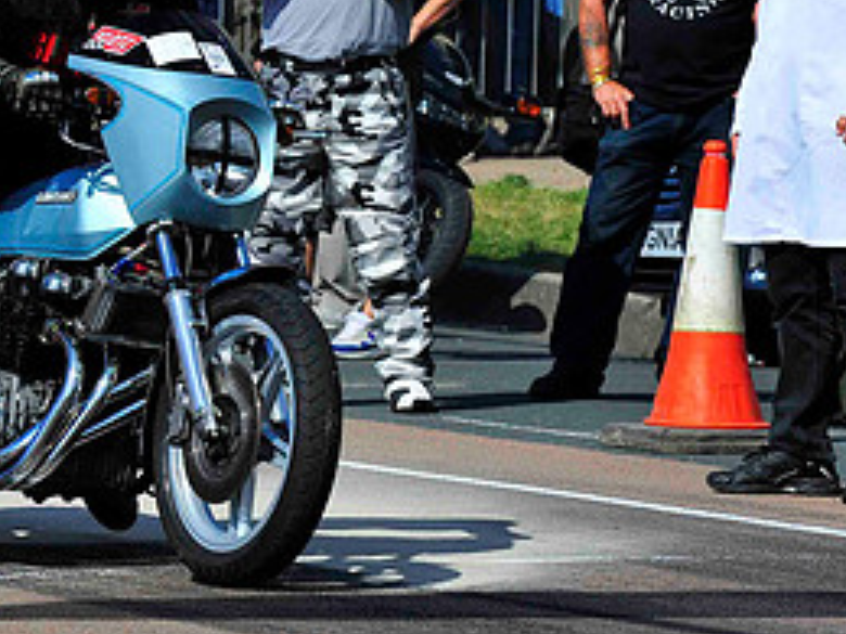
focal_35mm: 429
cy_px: 189
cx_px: -26
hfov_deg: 4.6
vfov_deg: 3.5
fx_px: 10485
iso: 400
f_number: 10
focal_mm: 200
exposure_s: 1/1250
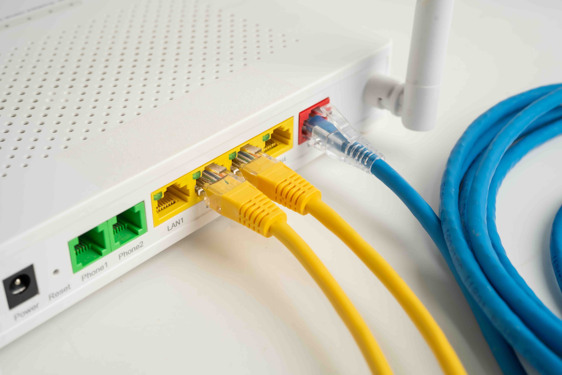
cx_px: 281
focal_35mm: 50
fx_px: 780
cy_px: 188
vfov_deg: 27.0
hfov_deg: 39.6
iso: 100
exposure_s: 1/80
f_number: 8
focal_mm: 50
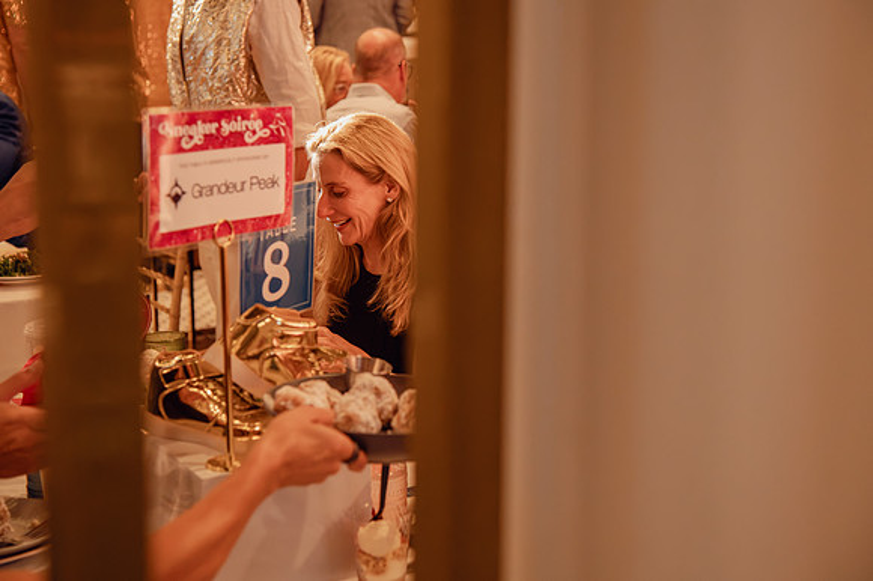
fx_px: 1555
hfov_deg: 31.4
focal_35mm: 64
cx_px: 440
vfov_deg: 21.2
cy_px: 273
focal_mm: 58
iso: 3200
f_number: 4
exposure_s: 1/80
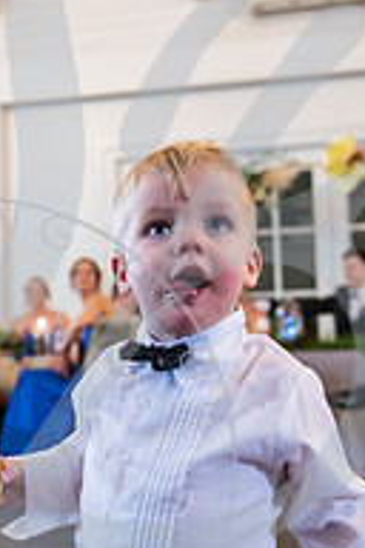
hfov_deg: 18.1
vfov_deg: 27.0
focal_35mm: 75
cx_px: 100
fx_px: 1141
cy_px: 245
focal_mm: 32
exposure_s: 1/125
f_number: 2.8
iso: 1600
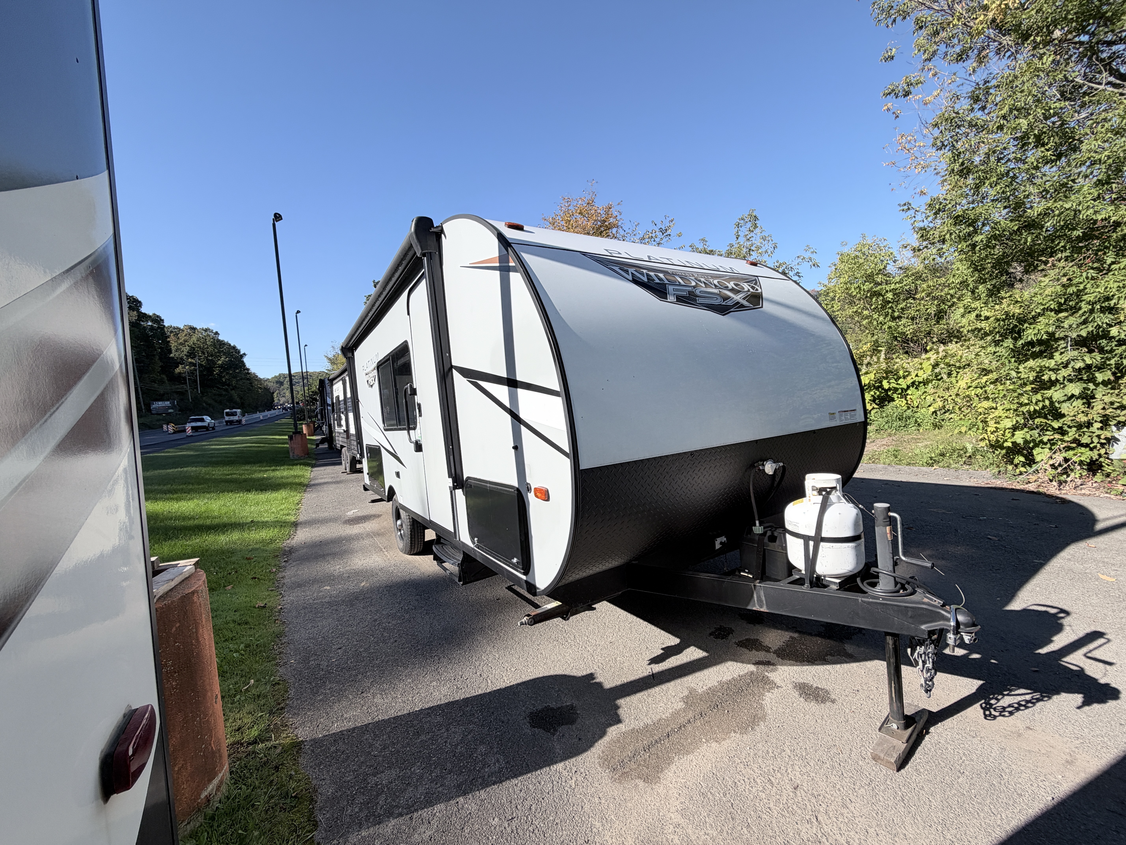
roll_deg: +4.9
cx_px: 563
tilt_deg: -2.9
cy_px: 422
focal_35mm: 14
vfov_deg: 85.7
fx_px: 455
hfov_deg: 102.1
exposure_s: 1/770
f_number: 2.2
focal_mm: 2.22
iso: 32
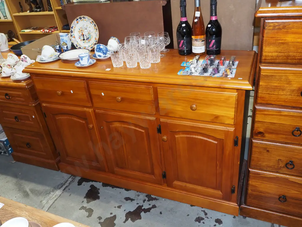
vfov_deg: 46.8
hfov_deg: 60.0
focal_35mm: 30
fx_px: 262
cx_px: 151
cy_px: 114
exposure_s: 1/60
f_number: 5.6
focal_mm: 15
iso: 1600
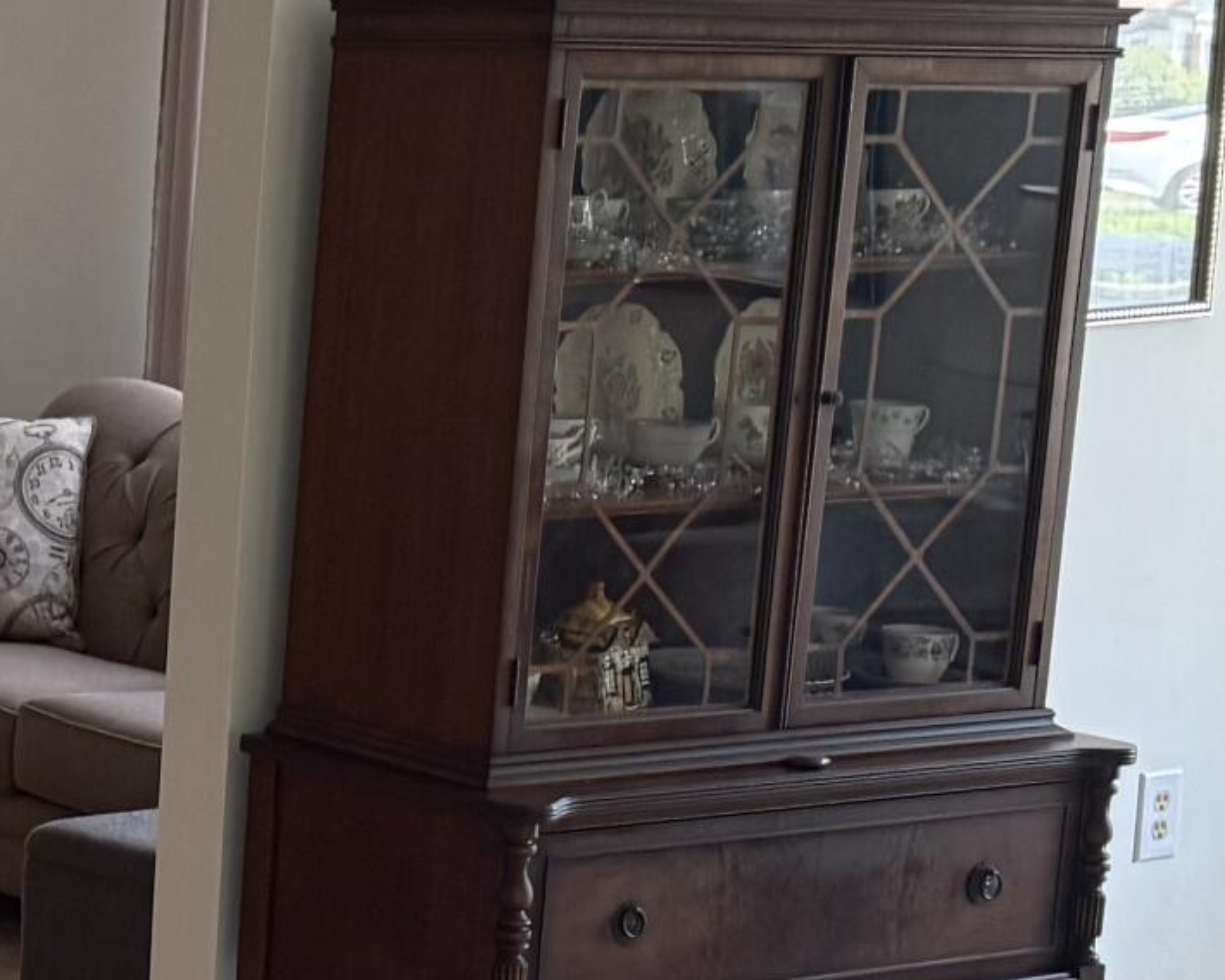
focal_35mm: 99
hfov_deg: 17.2
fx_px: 3589
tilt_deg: -9.4
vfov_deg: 15.5
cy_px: 673
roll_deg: -0.4
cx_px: -700
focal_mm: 6.76
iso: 200
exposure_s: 1/60
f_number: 1.78
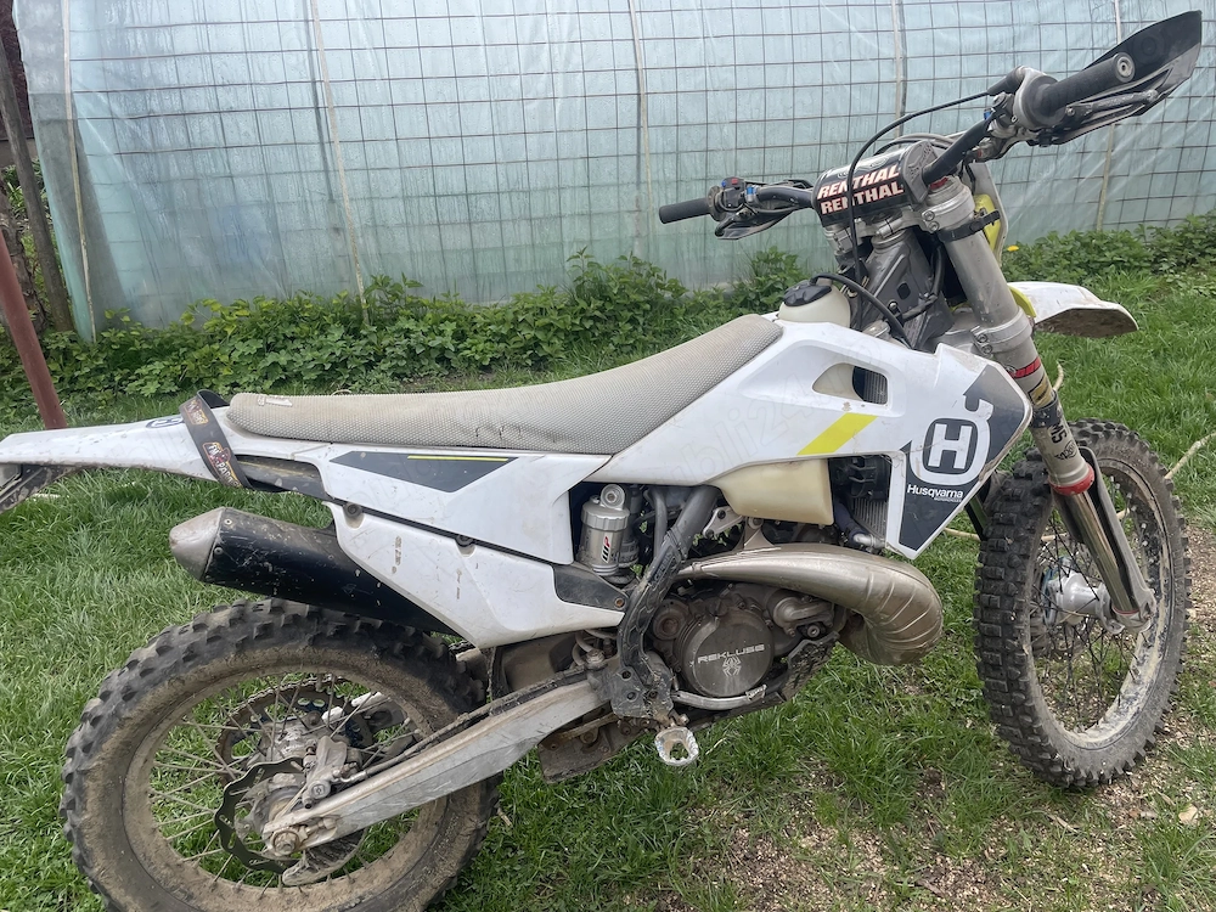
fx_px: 913
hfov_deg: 67.3
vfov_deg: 53.1
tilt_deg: -29.2
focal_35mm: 26
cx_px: 608
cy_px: 456
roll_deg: +1.2
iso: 32
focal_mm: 4.2
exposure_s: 1/1103
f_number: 1.6
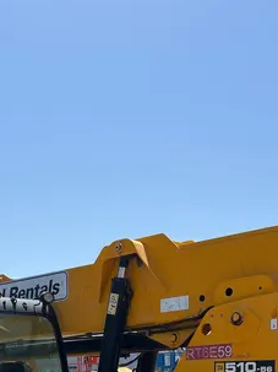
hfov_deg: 22.9
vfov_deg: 27.8
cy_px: 417
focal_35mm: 63
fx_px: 675
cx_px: 56
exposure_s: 1/5319
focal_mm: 5.7
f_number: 1.5
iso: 50
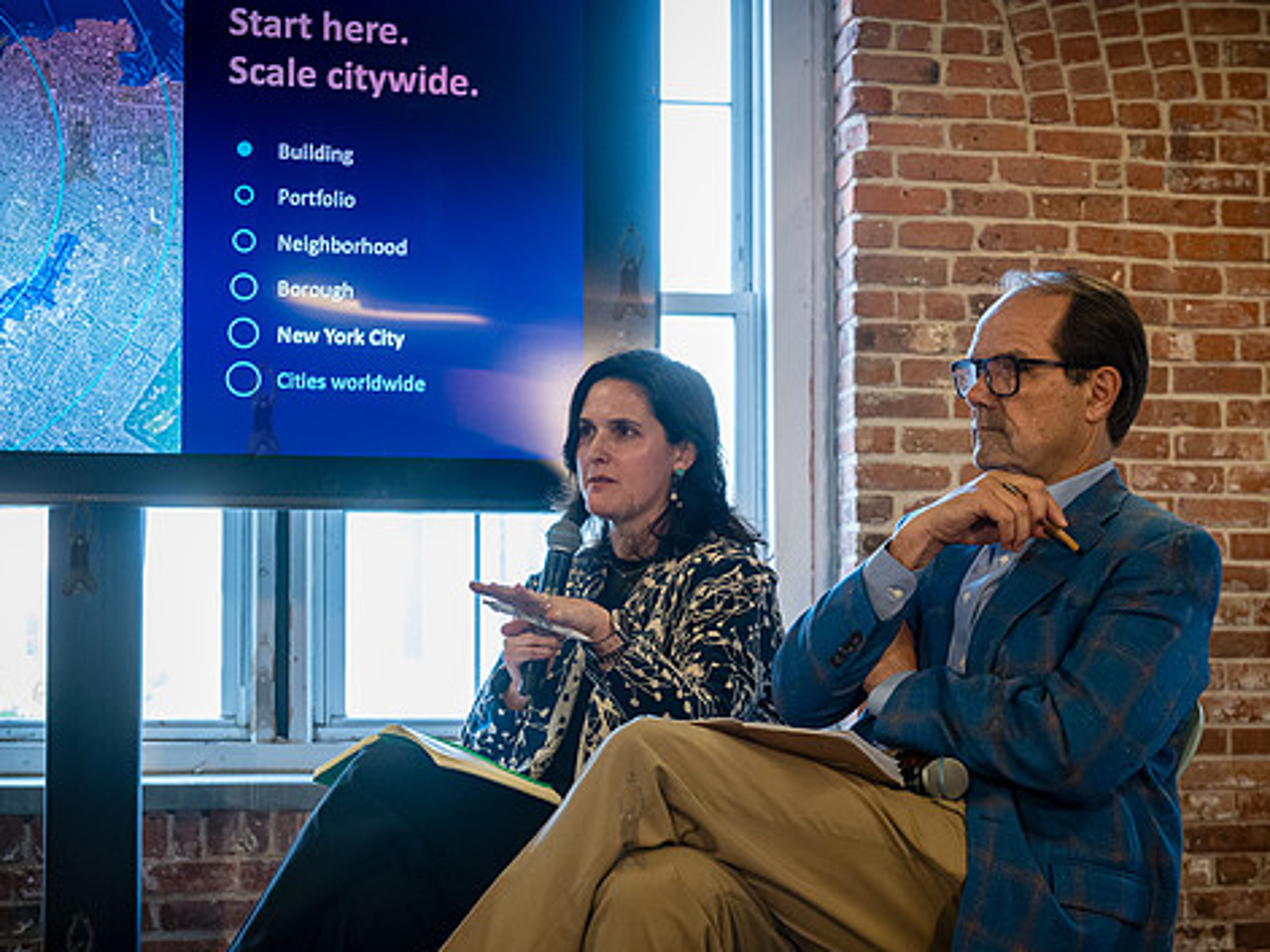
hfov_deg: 29.3
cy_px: 590
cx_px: 739
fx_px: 2421
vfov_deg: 22.2
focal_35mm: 66
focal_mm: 48
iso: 2500
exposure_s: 1/320
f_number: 4.5
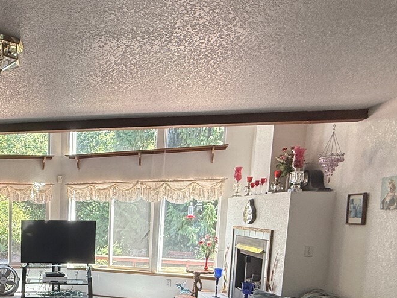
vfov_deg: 39.1
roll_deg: +0.3
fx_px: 390
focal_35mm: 34
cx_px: 18
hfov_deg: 46.8
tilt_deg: -6.5
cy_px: 262
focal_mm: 2.22
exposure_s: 1/99
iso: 80
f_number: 2.2
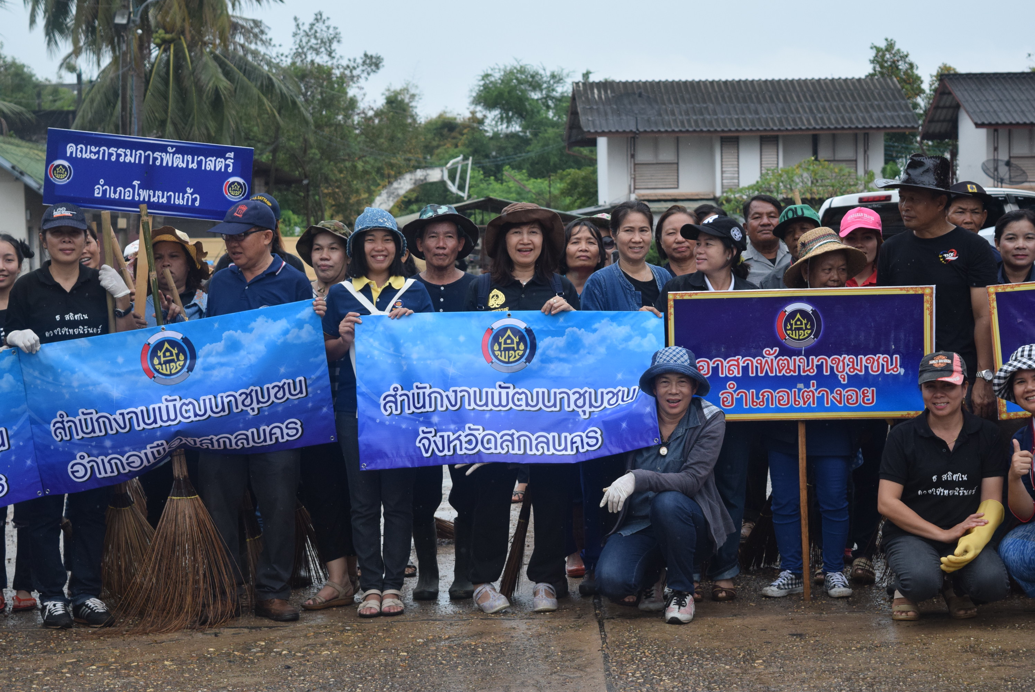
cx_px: 518
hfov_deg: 24.6
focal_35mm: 82
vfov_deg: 16.6
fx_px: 2374
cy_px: 346
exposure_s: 1/1250
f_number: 5.6
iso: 800
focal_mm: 55
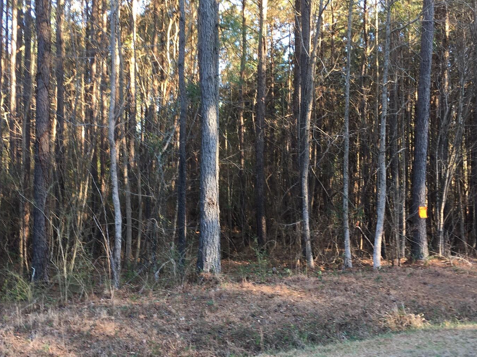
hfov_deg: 43.8
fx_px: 593
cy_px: 187
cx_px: 227
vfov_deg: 33.6
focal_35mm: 43
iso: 32
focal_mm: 4.15
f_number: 2.2
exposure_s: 1/60
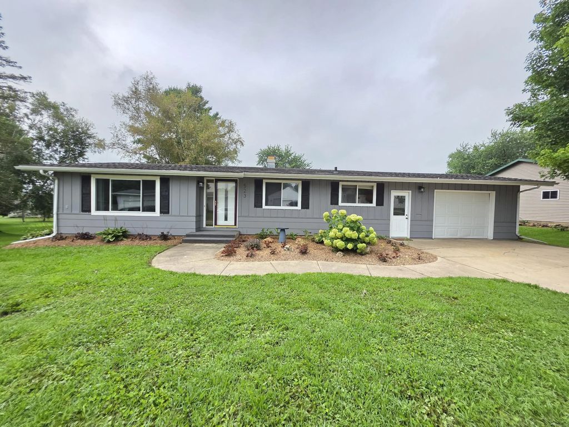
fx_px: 214
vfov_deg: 89.9
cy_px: 214
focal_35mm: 13
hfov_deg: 106.2
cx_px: 284
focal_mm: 2.2
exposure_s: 1/715
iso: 40
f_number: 1.9
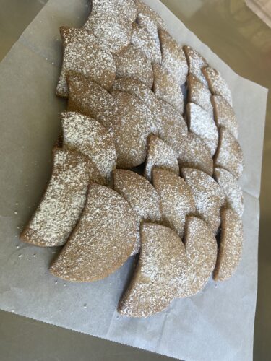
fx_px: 271
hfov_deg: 53.1
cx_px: 136
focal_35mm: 26
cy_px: 180
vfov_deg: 67.3
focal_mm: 4.25
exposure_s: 1/60
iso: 250
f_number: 1.8
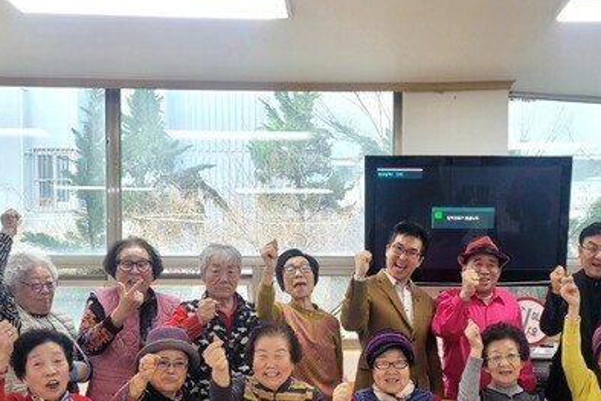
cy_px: 310
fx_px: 802
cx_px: 381
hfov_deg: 40.8
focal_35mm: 48
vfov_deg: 27.6
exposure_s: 1/120
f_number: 1.8
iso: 250
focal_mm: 5.4
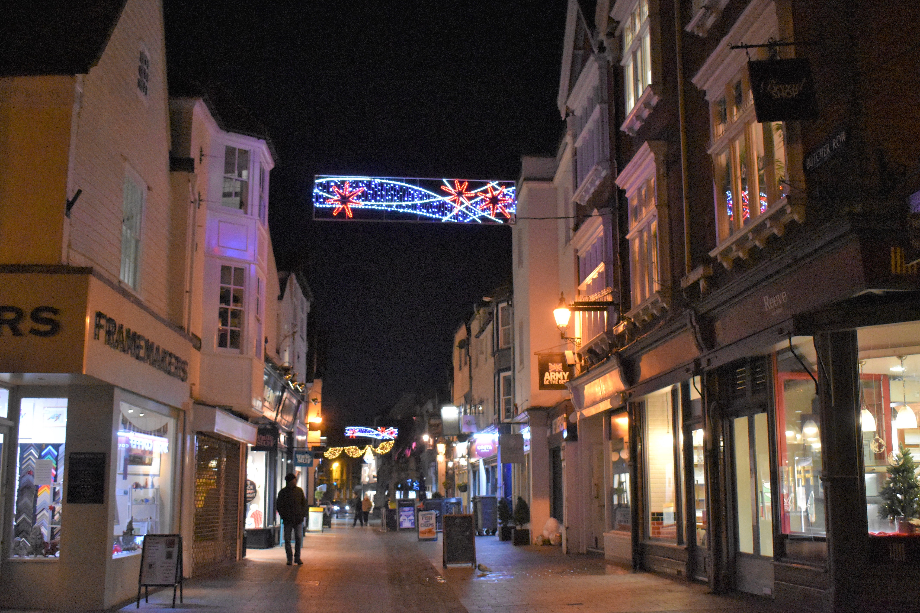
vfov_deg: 36.9
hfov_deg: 53.1
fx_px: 920
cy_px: 306
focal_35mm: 36
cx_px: 460
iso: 4000
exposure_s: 1/125
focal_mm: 24
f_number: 3.8
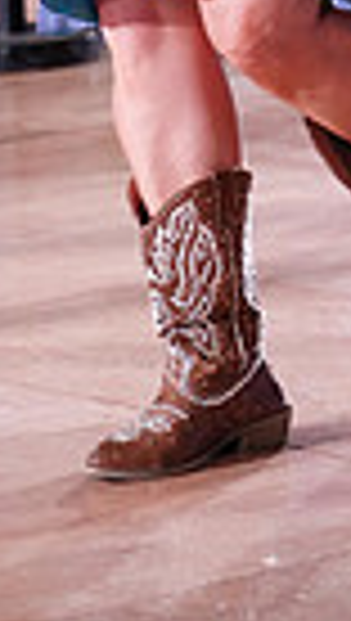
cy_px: -266
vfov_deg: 6.9
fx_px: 5078
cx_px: 34
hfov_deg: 4.0
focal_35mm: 308
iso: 2000
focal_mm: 70
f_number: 2.8
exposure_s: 1/400
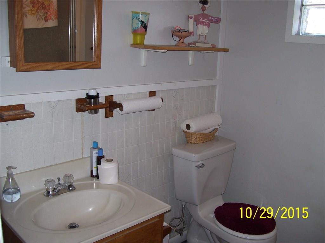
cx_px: 162
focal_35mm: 36
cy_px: 122
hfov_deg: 51.4
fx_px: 338
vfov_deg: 39.7
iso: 80
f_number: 2.7
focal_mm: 6
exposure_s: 1/60
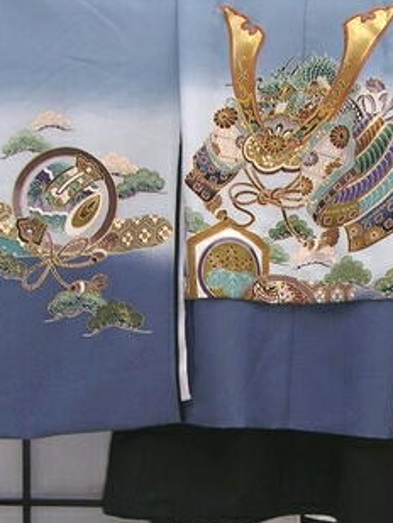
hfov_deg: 16.5
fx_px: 1346
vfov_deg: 21.5
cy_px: 476
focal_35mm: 89
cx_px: 303
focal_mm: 6.6
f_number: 3
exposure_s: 1/30
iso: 50
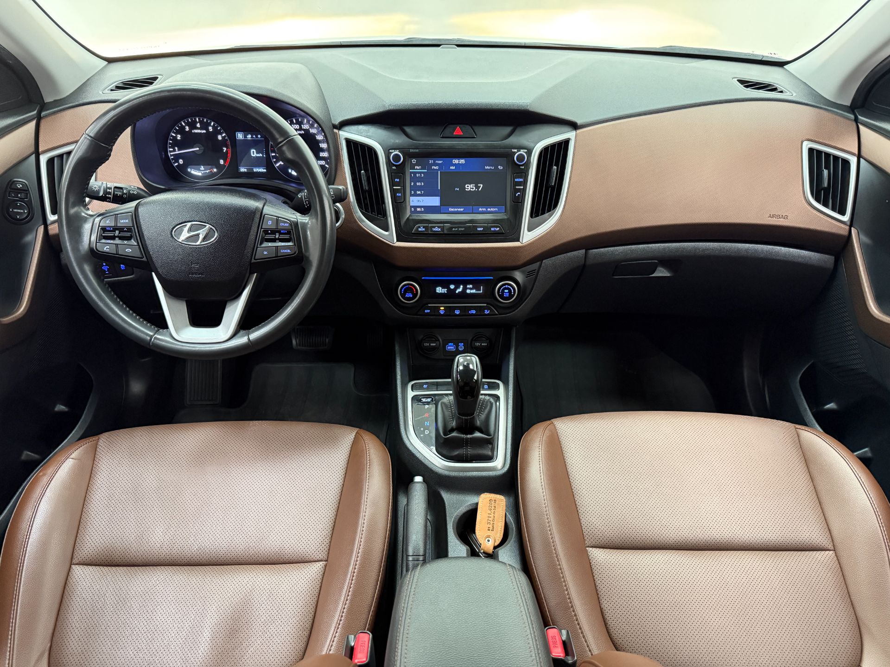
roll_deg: -0.7
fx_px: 617
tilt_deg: -34.1
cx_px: 445
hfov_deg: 71.6
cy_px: 334
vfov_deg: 56.8
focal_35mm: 24
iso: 800
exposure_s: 1/60
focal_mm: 6.76
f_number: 1.78
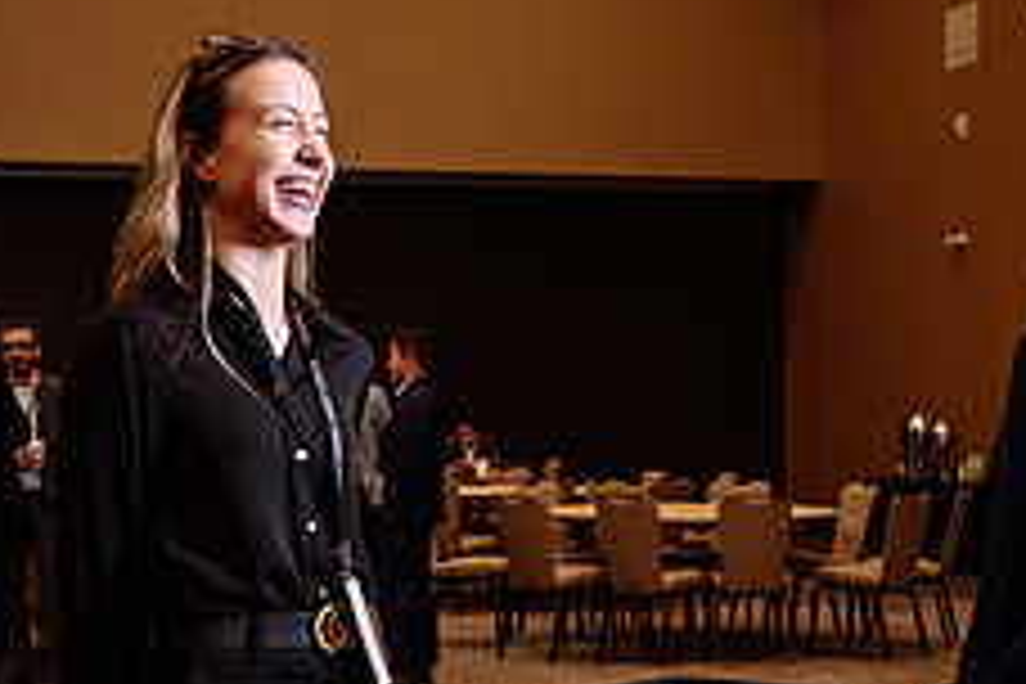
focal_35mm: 84
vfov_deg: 16.2
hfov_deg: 24.2
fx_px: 2394
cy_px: 443
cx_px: 530
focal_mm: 27.5
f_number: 5
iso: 500
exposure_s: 1/125
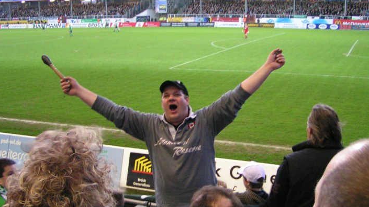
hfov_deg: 43.7
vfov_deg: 25.4
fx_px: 460
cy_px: 118
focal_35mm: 47
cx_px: 192
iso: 200
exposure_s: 1/25
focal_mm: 5.8
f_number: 2.8
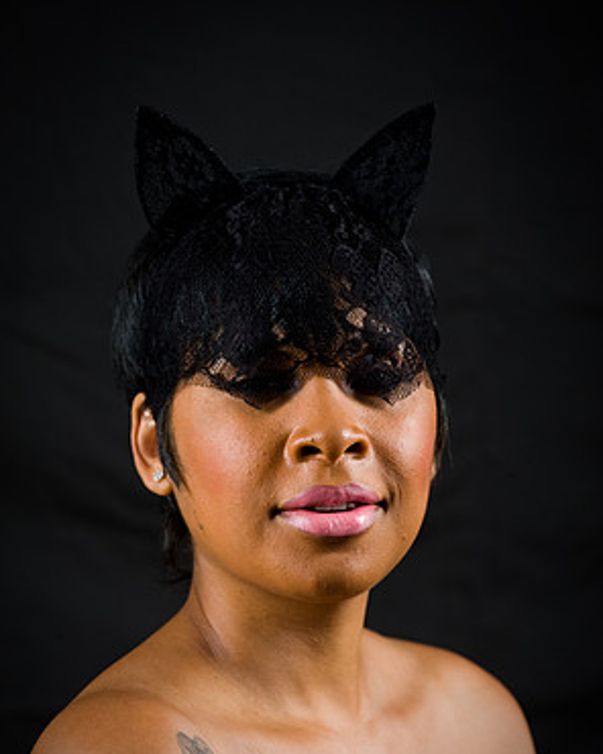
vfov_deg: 8.5
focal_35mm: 228
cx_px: 303
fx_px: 5086
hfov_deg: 6.8
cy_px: 450
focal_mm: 200
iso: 200
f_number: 5.6
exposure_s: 1/125
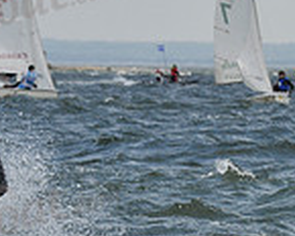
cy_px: 150
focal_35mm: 651
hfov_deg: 3.0
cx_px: -271
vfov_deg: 2.4
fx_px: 5684
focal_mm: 116
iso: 200
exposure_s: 1/800
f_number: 8
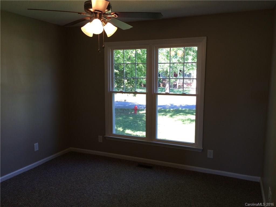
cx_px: 138
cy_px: 104
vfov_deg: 48.2
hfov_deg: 61.7
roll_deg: -0.2
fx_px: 231
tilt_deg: -9.2
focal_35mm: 29
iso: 40
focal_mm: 4.15
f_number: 2.2
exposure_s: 1/60
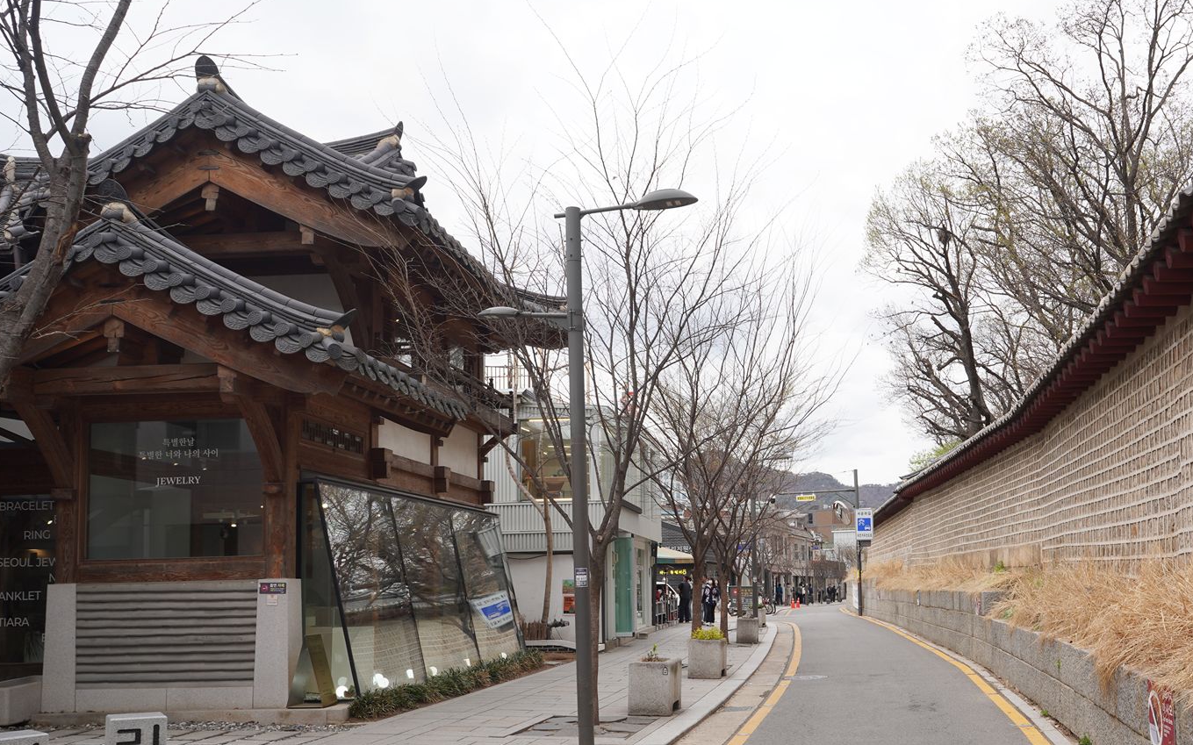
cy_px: 503
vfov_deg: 35.0
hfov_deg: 53.2
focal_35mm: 36
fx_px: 1170
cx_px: 773
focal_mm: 24
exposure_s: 1/100
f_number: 9
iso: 100
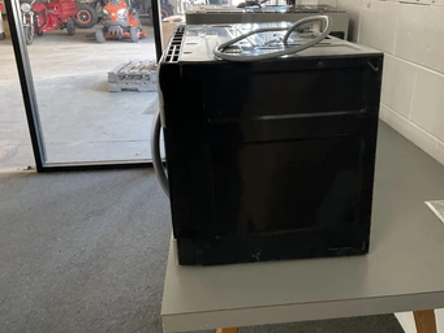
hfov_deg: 53.7
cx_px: 258
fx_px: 436
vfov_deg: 41.7
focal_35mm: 34
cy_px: 146
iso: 160
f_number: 1.8
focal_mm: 3
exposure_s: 1/60
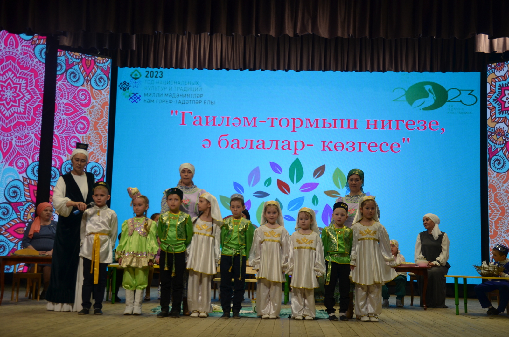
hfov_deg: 41.2
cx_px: 254
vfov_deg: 28.0
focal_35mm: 48
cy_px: 168
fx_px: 677
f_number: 4.5
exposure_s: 1/80
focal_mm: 32
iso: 400
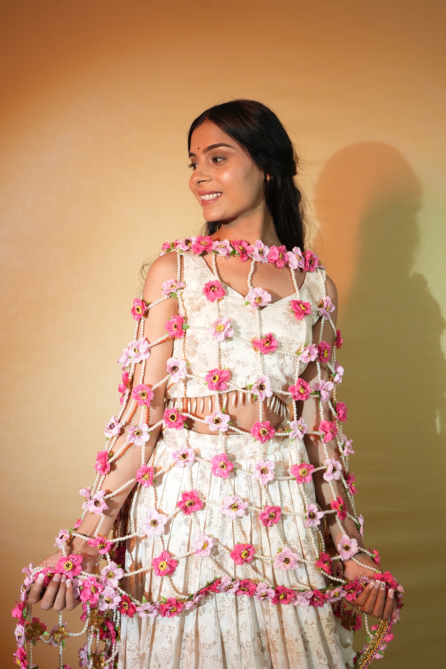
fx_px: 725
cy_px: 334
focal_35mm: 39
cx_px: 223
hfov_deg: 34.2
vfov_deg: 49.6
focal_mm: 39
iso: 2000
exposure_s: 1/200
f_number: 4.5
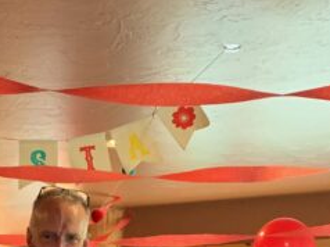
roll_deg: -1.8
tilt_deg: +2.4
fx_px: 1067
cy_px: 332
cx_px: -115
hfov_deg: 16.5
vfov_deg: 12.7
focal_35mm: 112
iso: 400
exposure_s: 1/30
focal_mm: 4.25
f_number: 1.8
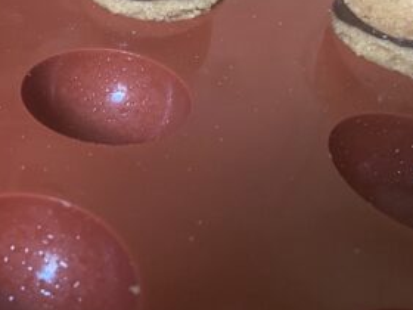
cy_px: 32
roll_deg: -0.9
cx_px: -17
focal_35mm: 62
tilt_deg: -33.1
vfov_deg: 23.1
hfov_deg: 28.9
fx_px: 740
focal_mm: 4.25
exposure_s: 1/60
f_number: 1.8
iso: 250
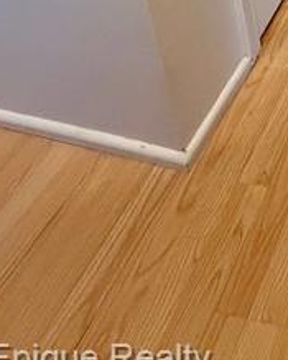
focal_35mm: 48
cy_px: -247
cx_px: 454
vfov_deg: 24.1
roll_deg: -0.3
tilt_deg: -19.7
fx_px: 512
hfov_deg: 23.6
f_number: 2.2
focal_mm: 2.22
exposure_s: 1/60
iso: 400
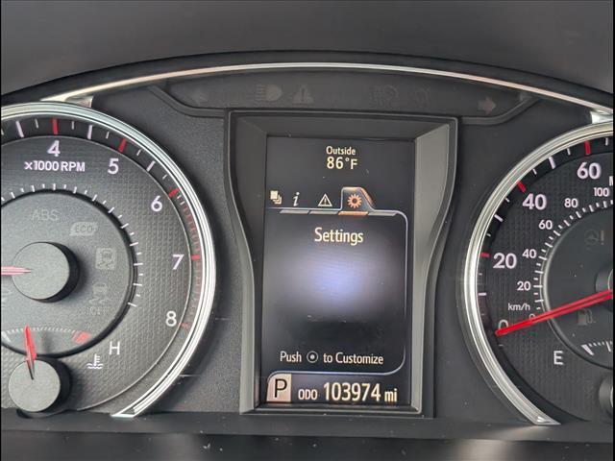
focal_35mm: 49
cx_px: 308
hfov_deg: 38.9
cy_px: 230
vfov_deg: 29.7
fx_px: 871
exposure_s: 1/435
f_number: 1.68
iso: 454
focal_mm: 6.9
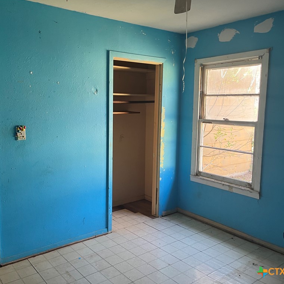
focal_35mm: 31
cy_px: 141
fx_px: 288
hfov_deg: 52.3
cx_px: 119
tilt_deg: -4.3
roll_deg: -0.4
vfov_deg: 52.5
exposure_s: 1/82
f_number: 1.6
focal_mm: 5.1
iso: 125
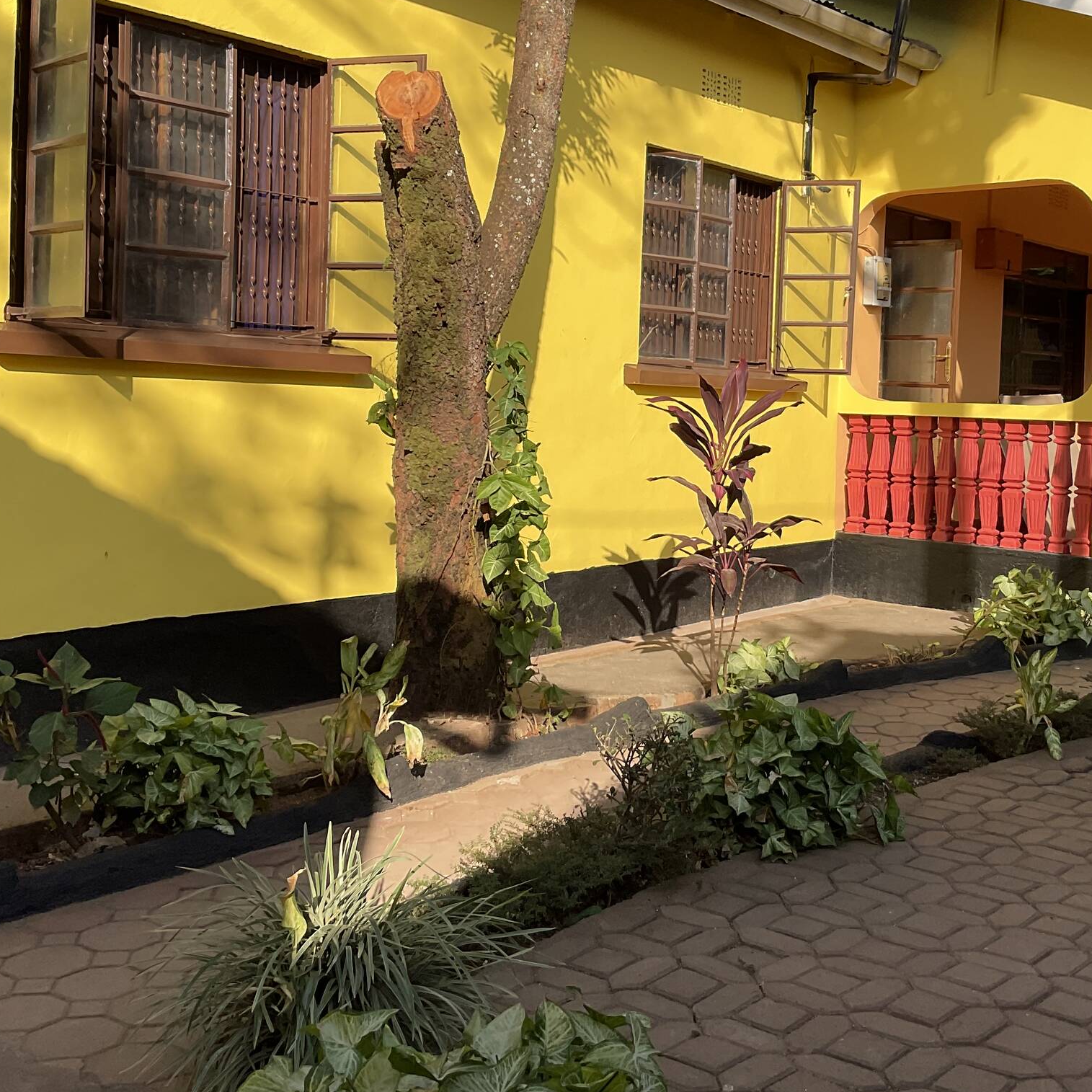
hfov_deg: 38.1
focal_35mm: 44
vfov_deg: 38.2
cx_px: 696
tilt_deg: -0.6
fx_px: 1570
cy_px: 440
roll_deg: -1.9
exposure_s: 1/1311
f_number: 1.8
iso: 16
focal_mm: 3
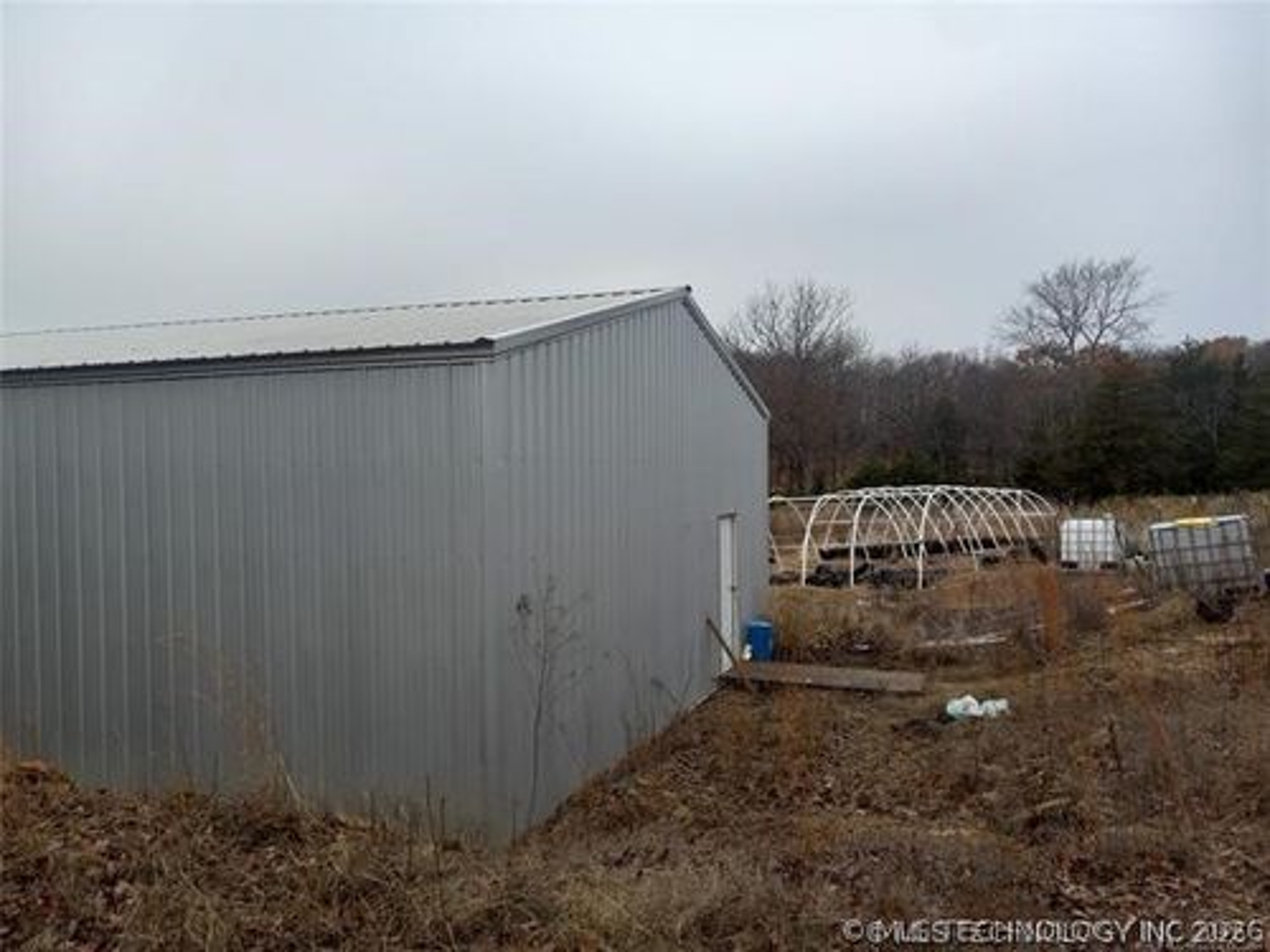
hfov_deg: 65.3
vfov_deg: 51.4
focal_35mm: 27
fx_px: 991
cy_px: 476
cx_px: 635
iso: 40
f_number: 1.8
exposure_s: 1/669
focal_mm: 3.94
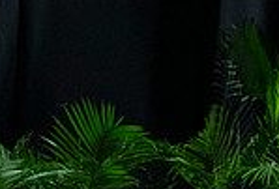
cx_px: 223
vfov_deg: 1.7
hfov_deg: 2.5
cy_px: 365
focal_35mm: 829
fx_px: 6458
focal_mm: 145
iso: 2000
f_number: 4.5
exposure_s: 1/200
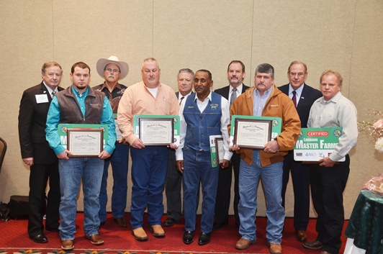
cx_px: 192
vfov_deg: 34.1
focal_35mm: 39
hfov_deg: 49.6
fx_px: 414
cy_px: 127
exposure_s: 1/60
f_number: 5.6
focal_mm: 26
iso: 320
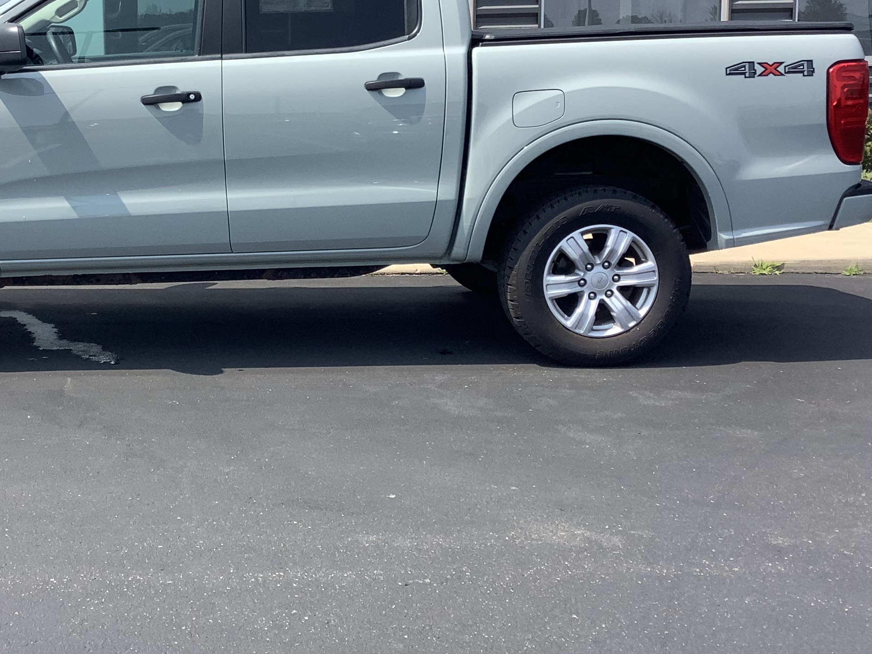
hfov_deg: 35.5
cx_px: 236
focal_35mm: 53
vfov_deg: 27.4
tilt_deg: -7.9
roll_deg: +0.9
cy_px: 232
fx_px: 1335
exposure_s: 1/849
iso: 25
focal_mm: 3.3
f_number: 2.4
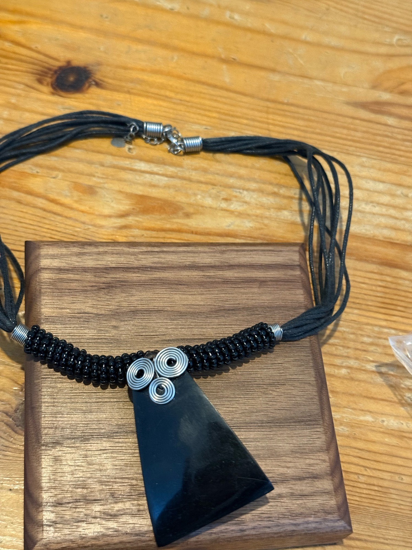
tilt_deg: -60.5
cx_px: 206
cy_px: 275
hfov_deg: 30.3
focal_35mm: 48
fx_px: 762
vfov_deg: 39.7
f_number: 1.78
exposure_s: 1/40
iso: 500
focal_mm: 6.76
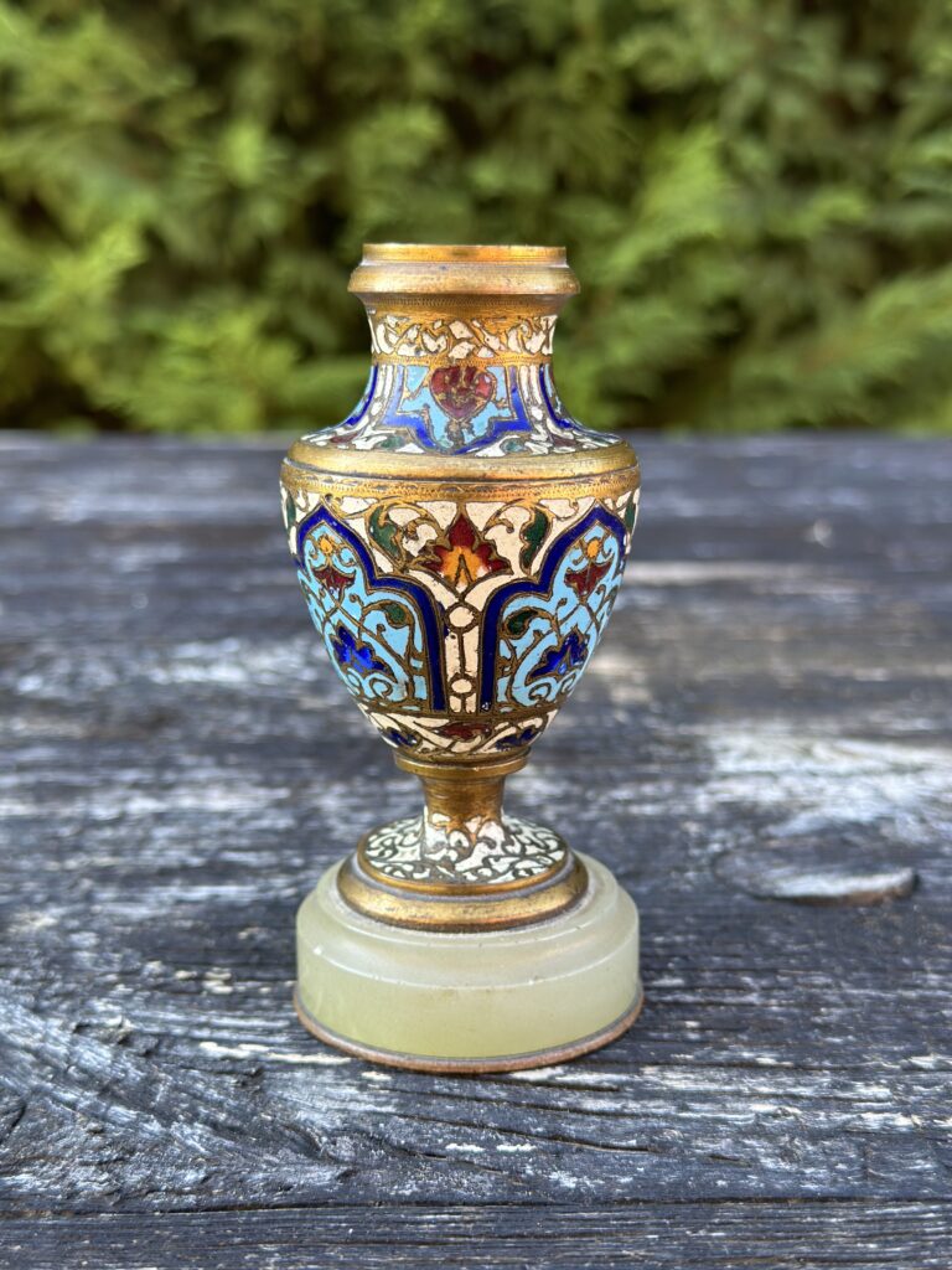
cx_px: 476
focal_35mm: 48
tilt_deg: -11.8
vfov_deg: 39.7
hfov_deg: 30.3
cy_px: 635
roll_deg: -0.2
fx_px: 1760
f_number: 1.78
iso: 64
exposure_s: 1/133
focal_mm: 6.86
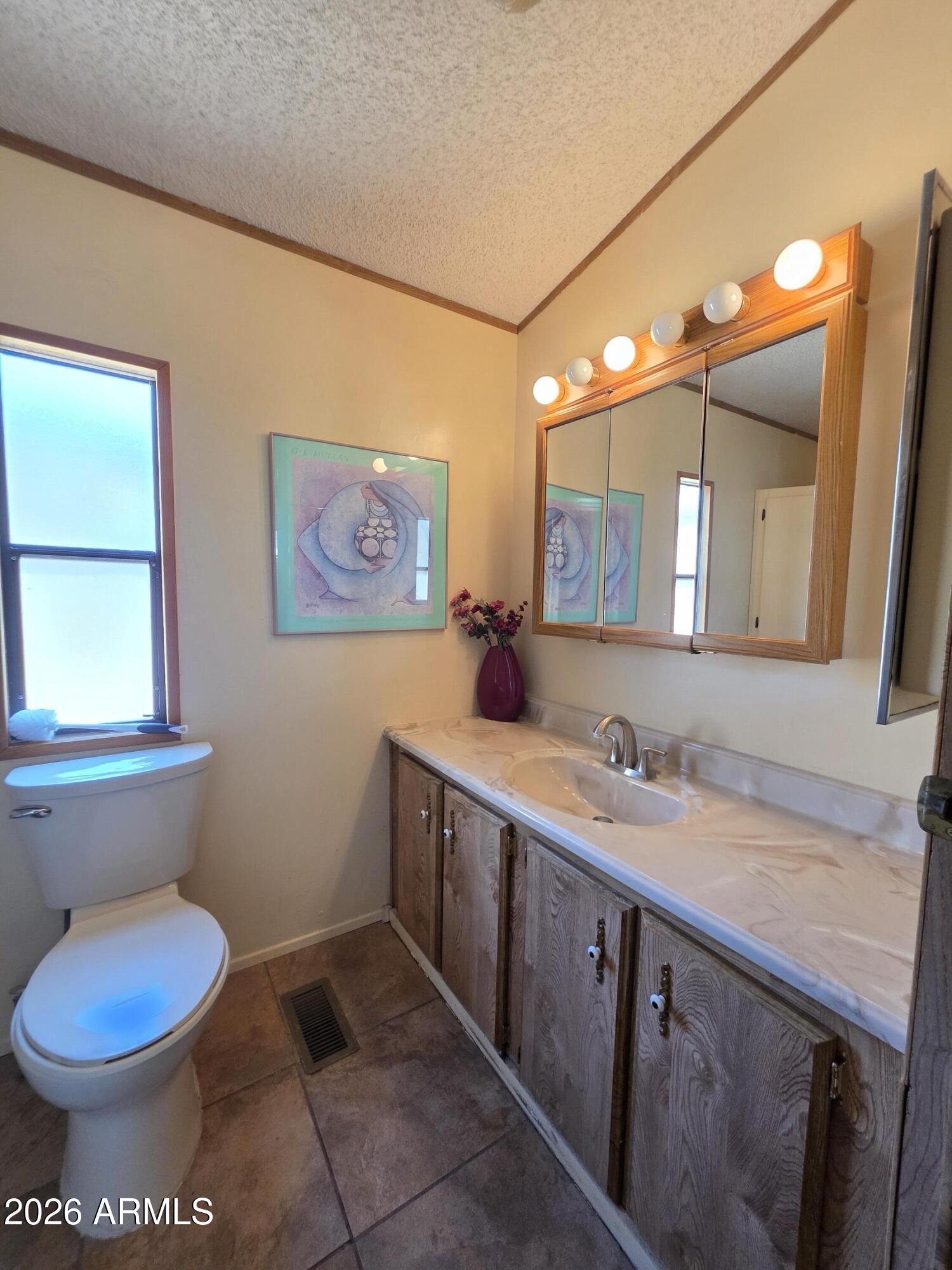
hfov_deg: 89.9
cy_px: 635
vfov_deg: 106.2
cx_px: 476
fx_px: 477
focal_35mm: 13
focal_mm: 2.2
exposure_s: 1/120
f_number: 1.9
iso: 160
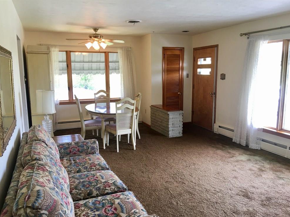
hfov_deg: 60.0
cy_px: 112
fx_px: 251
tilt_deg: -7.9
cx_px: 146
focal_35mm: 30
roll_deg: +0.2
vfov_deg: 46.8
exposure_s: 1/30
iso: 40
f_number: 2.2
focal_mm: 4.15
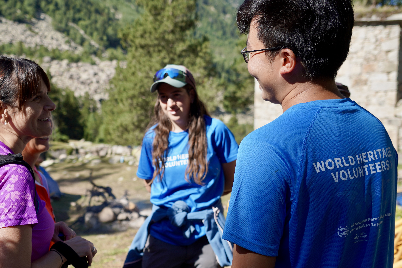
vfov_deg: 29.2
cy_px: 148
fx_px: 514
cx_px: 162
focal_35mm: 46
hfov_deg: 42.6
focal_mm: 35
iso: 100
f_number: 4.5
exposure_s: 1/500
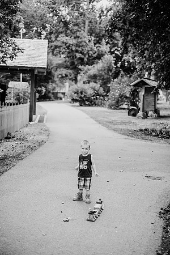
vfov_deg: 39.6
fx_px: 354
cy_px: 128
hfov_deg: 27.0
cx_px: 85
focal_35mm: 50
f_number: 2.2
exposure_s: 1/1000
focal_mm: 50
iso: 200
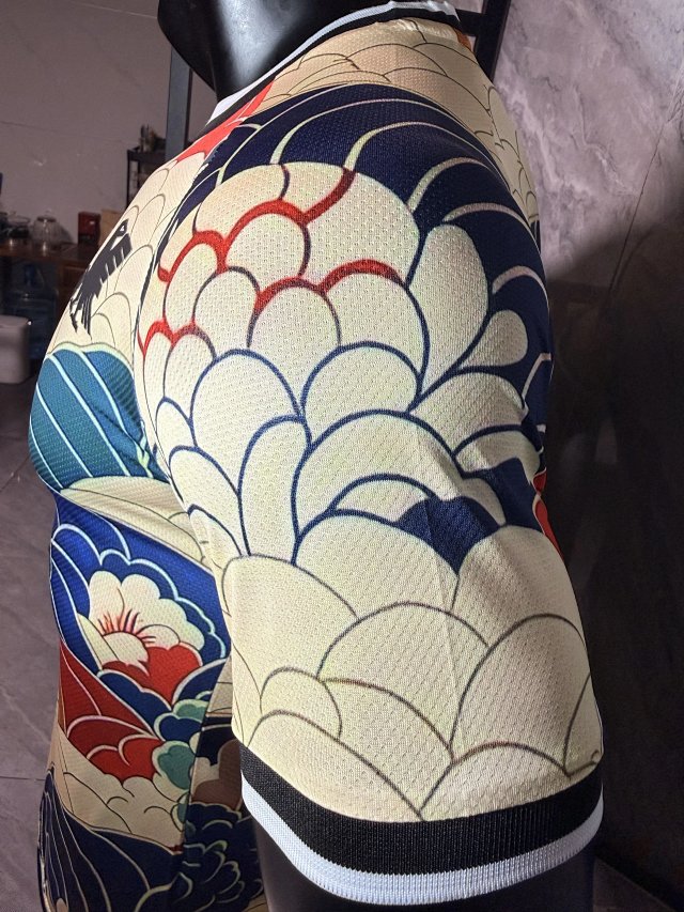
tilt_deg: -21.5
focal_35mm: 24
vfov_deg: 71.6
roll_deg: -10.5
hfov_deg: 56.8
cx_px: 342
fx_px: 632
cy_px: 456
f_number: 2.2
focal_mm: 2.22
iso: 125
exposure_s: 1/100
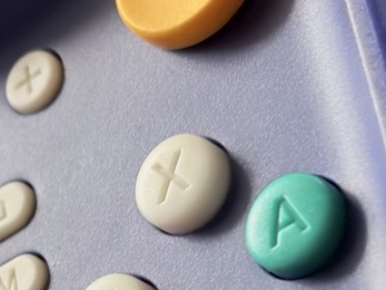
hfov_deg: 10.8
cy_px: 342
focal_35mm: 180
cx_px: -41
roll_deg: +21.9
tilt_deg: -24.6
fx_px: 2006
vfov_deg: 8.2
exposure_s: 1/60
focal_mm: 5.96
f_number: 1.6
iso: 125
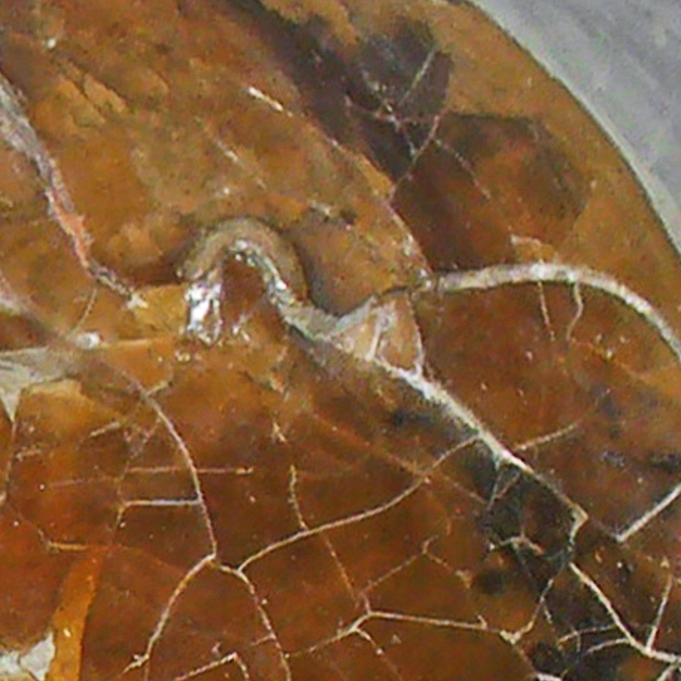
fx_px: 3672
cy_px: 647
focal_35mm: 165
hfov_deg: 9.7
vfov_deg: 10.5
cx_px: -756
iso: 64
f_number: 2.8
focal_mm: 6.1
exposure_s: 1/60
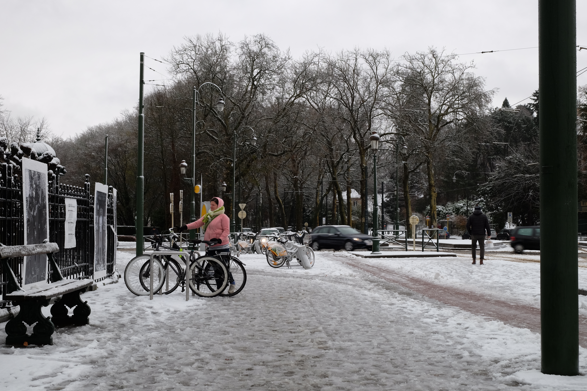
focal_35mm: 49
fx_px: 799
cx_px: 282
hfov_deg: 40.3
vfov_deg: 27.5
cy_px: 196
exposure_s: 1/20
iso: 200
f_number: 9
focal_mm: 31.5
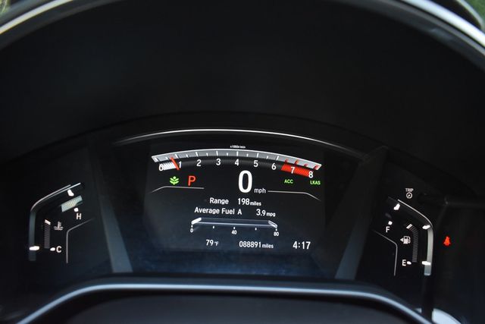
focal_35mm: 27
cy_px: 162
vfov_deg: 48.0
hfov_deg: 67.4
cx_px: 242
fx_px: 364
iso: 1250
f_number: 3.5
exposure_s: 1/125
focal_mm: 18
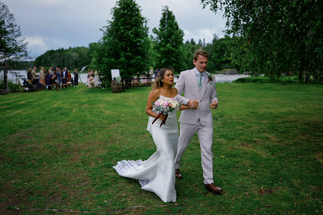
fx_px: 314
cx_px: 162
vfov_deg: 37.9
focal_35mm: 35
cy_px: 108
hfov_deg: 54.4
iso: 160
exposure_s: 1/4000
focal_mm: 23
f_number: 1.4
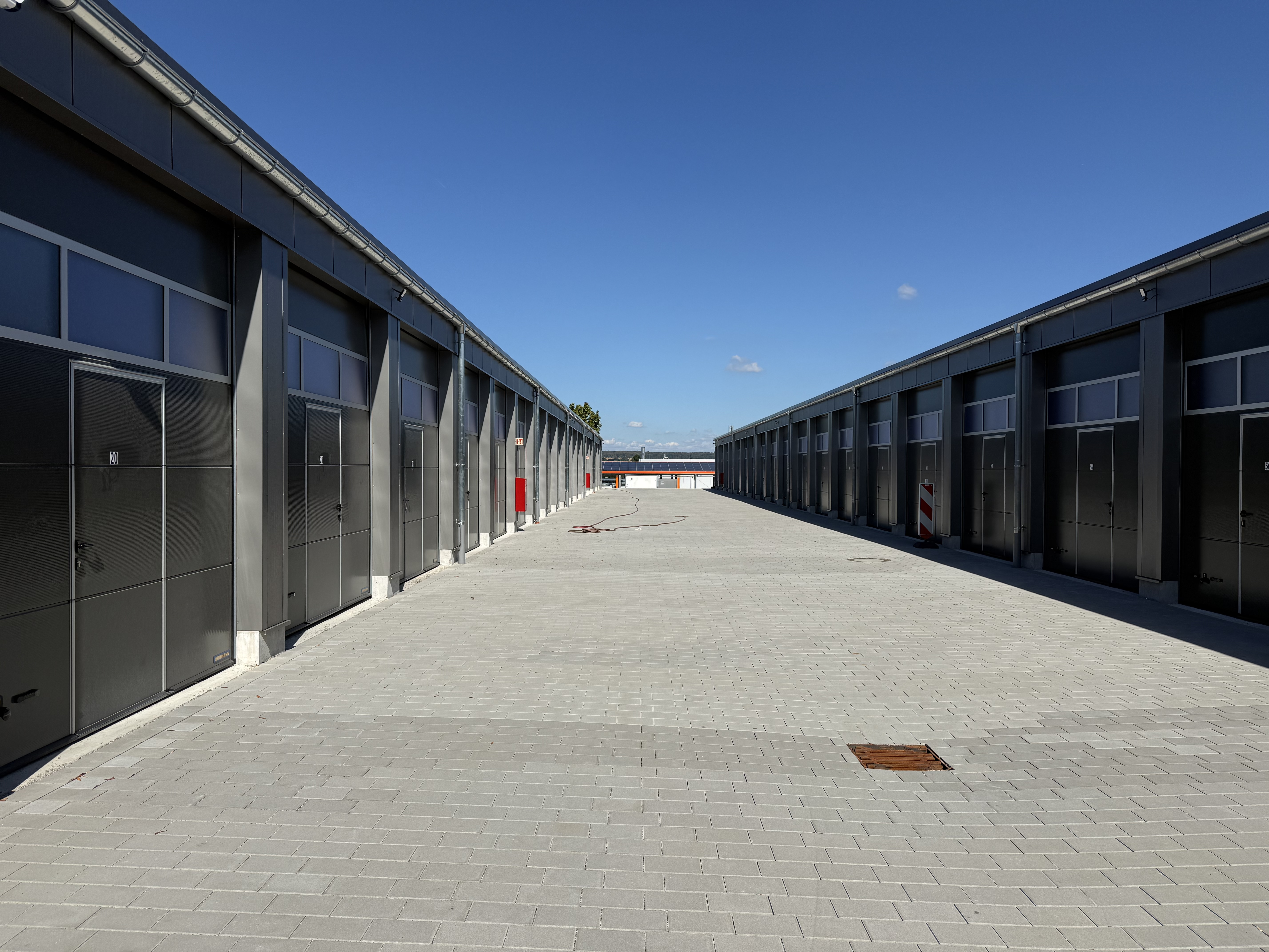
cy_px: 476
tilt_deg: +1.2
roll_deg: -0.8
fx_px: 880
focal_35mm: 24
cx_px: 634
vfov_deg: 56.8
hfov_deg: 71.6
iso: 80
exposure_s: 1/8130
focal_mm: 6.76
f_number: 1.78
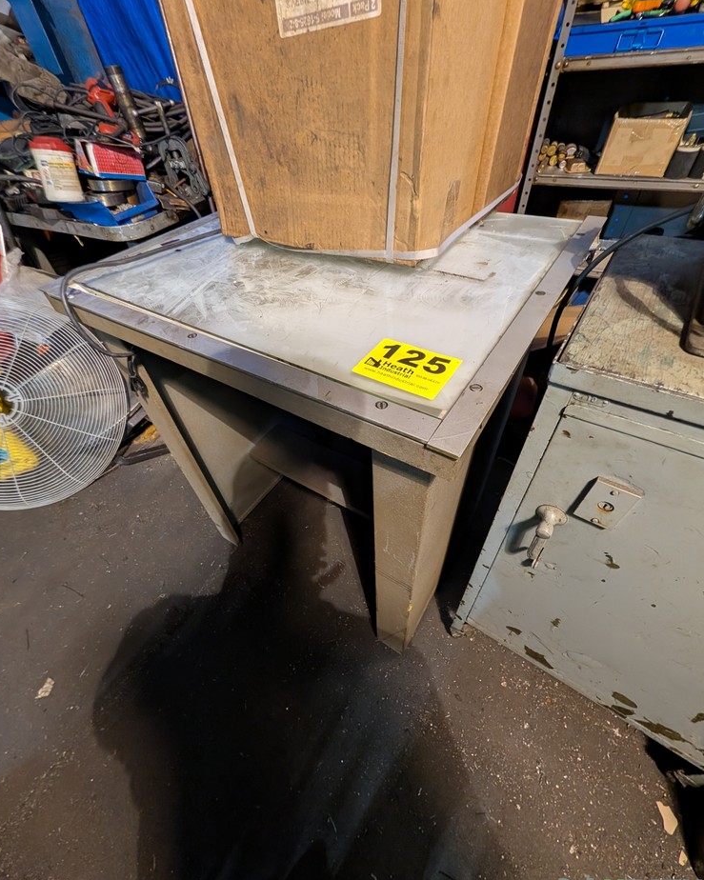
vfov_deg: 104.8
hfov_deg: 92.2
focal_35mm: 13
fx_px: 339
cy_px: 440
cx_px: 340
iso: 193
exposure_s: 1/30
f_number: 1.7
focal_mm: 2.02
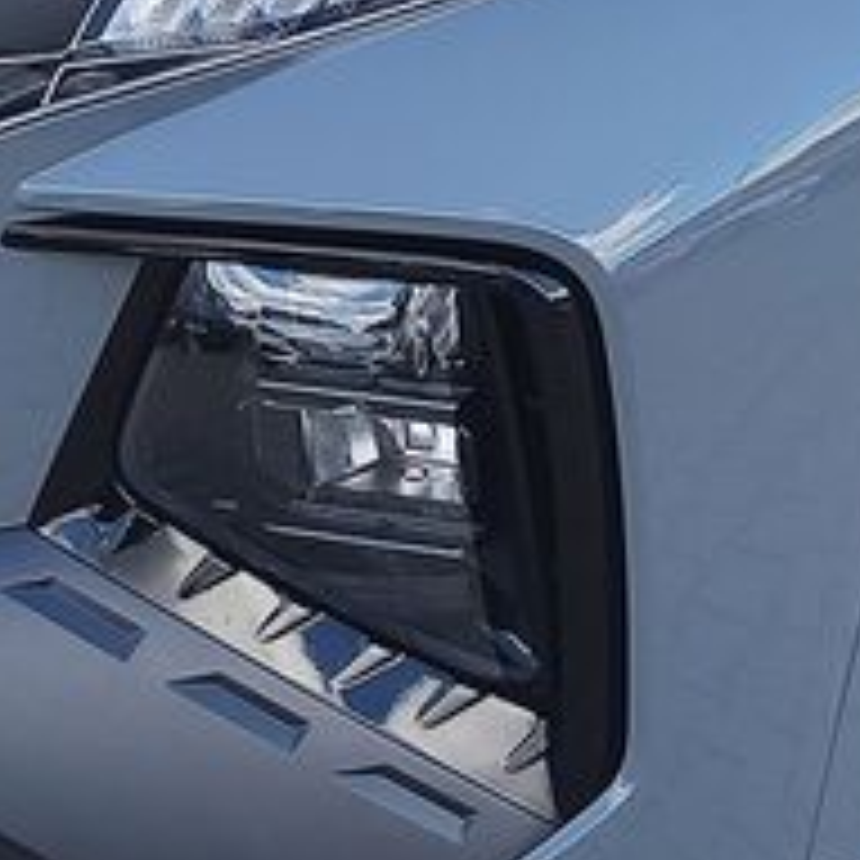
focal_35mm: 128
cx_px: 747
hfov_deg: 13.5
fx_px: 3598
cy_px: -230
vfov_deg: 13.2
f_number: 1.69
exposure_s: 1/248
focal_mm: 7.01
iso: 50
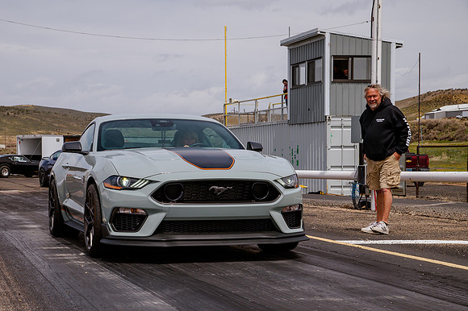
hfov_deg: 24.8
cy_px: 181
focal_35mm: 82
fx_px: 1061
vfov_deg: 16.7
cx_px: 195
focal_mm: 70
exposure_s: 1/400
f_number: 11
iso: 200
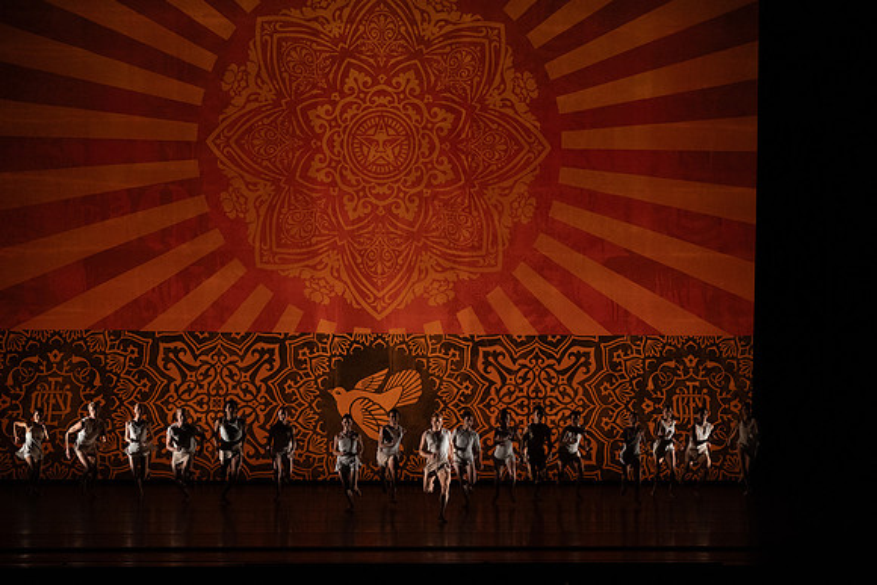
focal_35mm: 100
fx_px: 2437
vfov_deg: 13.7
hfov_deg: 20.4
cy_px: 292
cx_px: 438
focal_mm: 100
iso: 6400
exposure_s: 1/400
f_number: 6.3
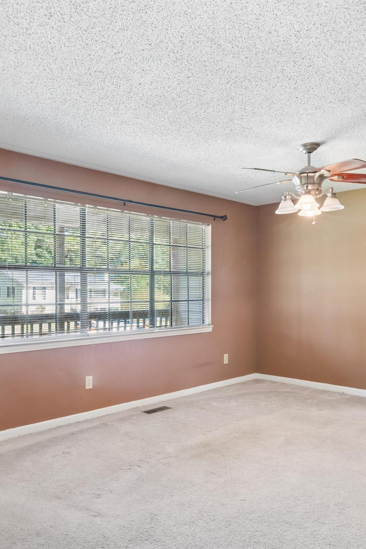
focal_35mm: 28
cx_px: 160
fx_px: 427
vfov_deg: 65.4
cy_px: 291
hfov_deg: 46.3
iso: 400
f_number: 13
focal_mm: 16
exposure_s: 1/2.5
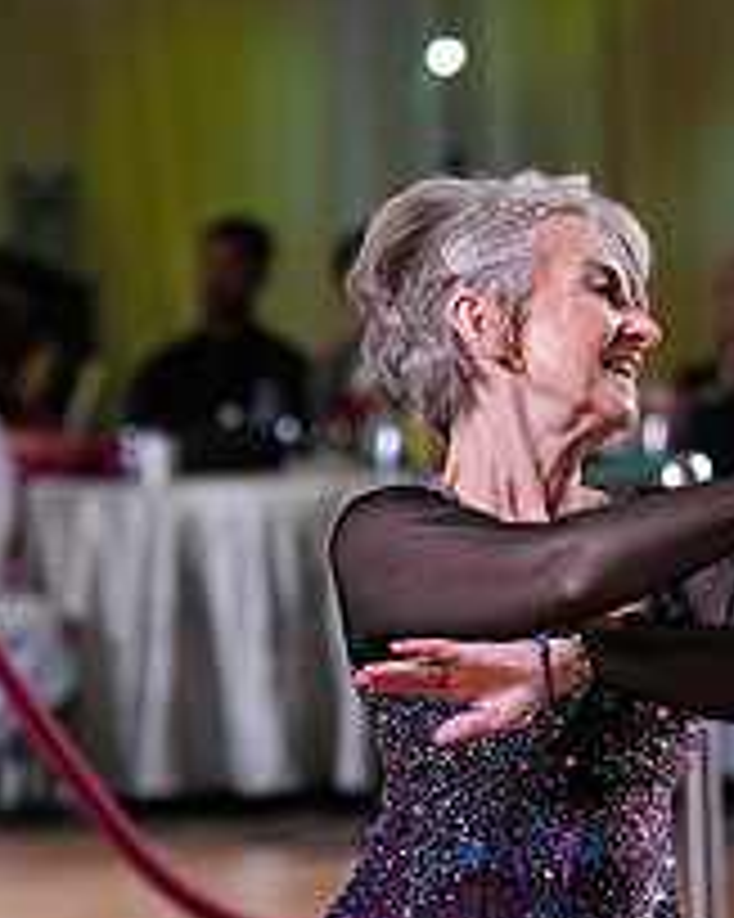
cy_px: 1215
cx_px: 394
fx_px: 10816
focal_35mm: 398
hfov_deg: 3.9
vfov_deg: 4.8
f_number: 4
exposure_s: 1/500
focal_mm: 149
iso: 3200
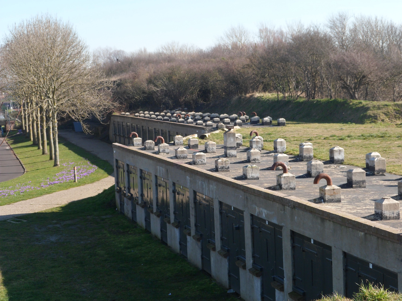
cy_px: 150
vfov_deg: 17.6
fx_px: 976
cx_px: 201
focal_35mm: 84
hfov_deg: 23.3
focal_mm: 14
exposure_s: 1/180
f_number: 5.1
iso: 80
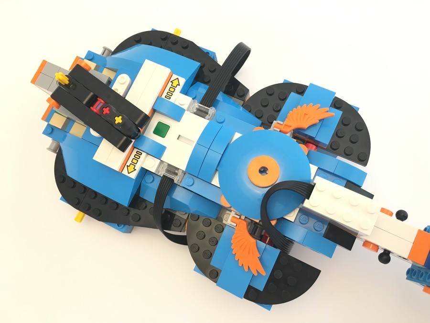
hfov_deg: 61.7
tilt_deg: -76.2
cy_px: 162
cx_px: 215
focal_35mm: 29
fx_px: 360
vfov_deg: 48.2
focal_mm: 4.15
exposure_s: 1/33
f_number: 2.2
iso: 100
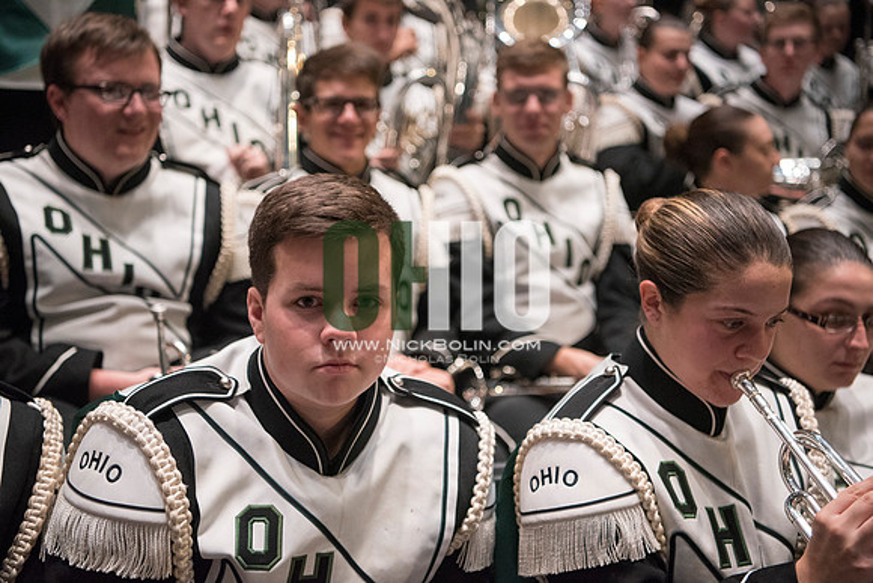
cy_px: 292
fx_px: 1261
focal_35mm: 52
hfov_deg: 38.2
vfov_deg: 26.0
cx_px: 436
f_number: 2.8
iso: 4000
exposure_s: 1/400
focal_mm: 52
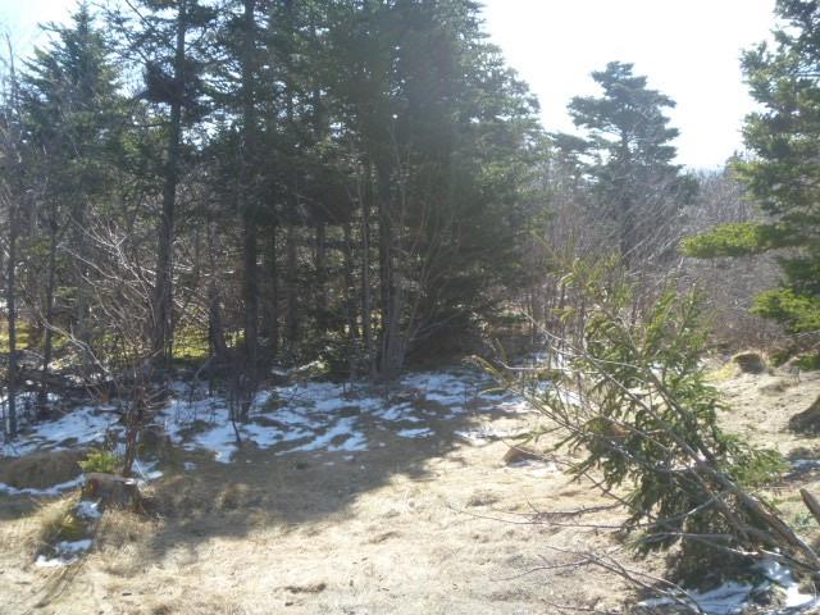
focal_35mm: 35
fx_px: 829
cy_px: 308
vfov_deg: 40.7
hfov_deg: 52.6
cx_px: 410
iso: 100
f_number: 3.5
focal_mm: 6.3
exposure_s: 1/250
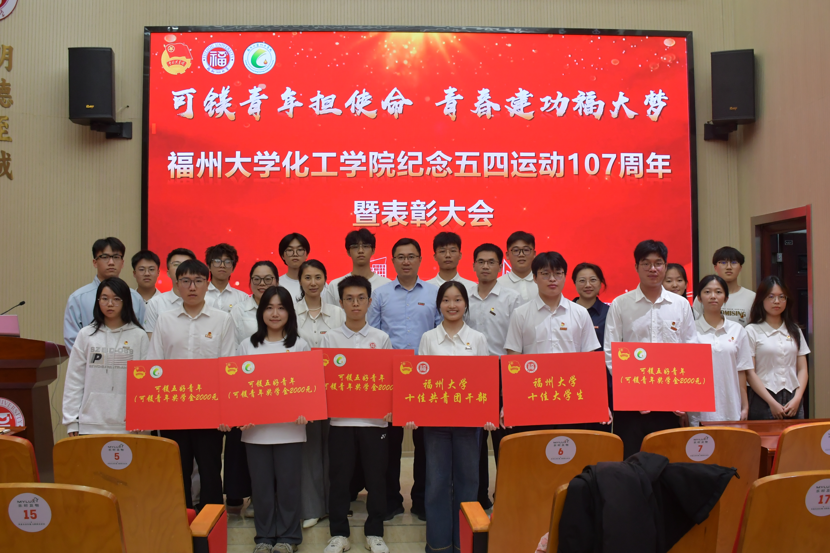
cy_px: 276
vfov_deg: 36.9
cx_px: 415
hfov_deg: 53.1
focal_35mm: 36
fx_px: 830
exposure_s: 1/60
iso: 1000
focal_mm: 18
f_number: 5
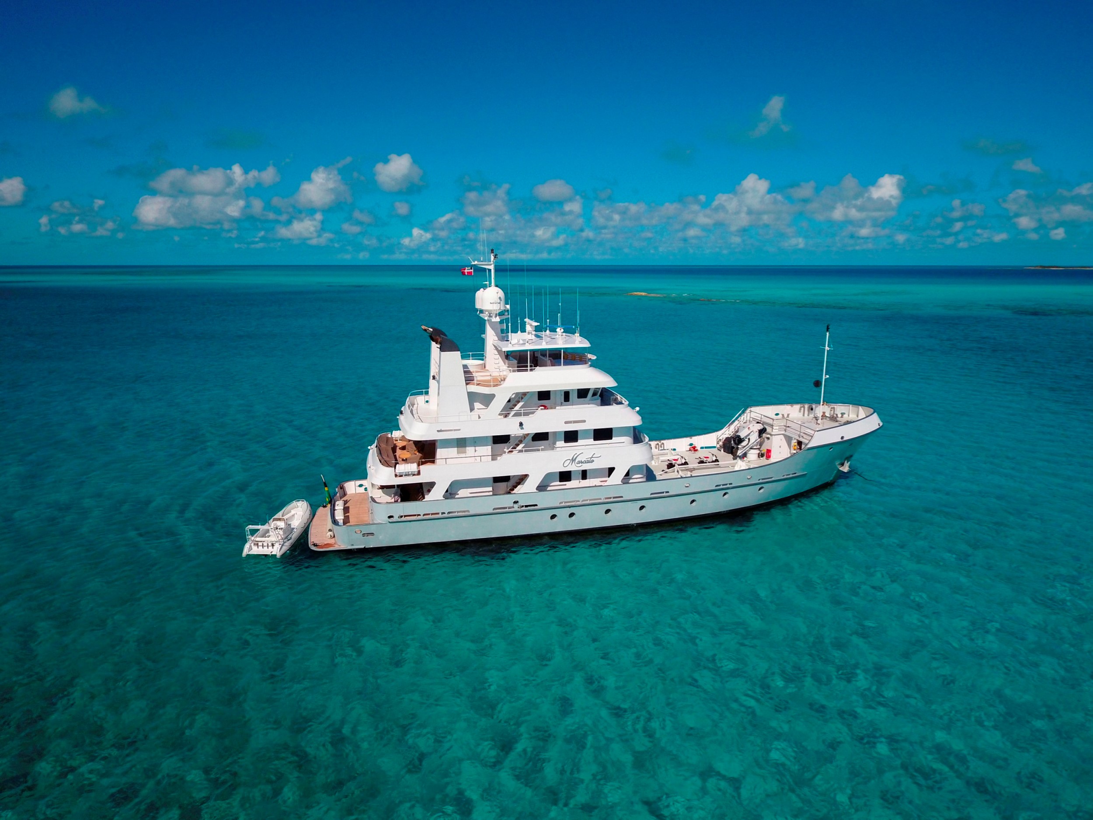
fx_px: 631
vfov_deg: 66.0
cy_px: 410
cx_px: 546
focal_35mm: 20
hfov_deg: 81.7
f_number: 2.8
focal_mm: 3.61
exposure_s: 1/100
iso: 188
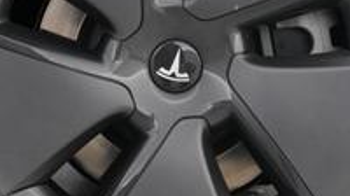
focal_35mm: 94
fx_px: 871
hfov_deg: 22.7
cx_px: 168
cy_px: 72
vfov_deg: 12.8
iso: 2500
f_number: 2.8
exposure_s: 1/160
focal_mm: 28
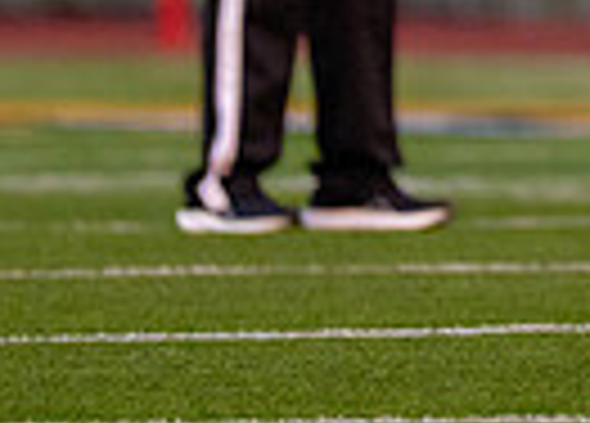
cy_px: -374
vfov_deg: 1.1
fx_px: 22304
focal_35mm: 1329
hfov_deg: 1.5
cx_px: 1088
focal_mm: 200
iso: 1250
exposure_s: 1/2500
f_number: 2.8
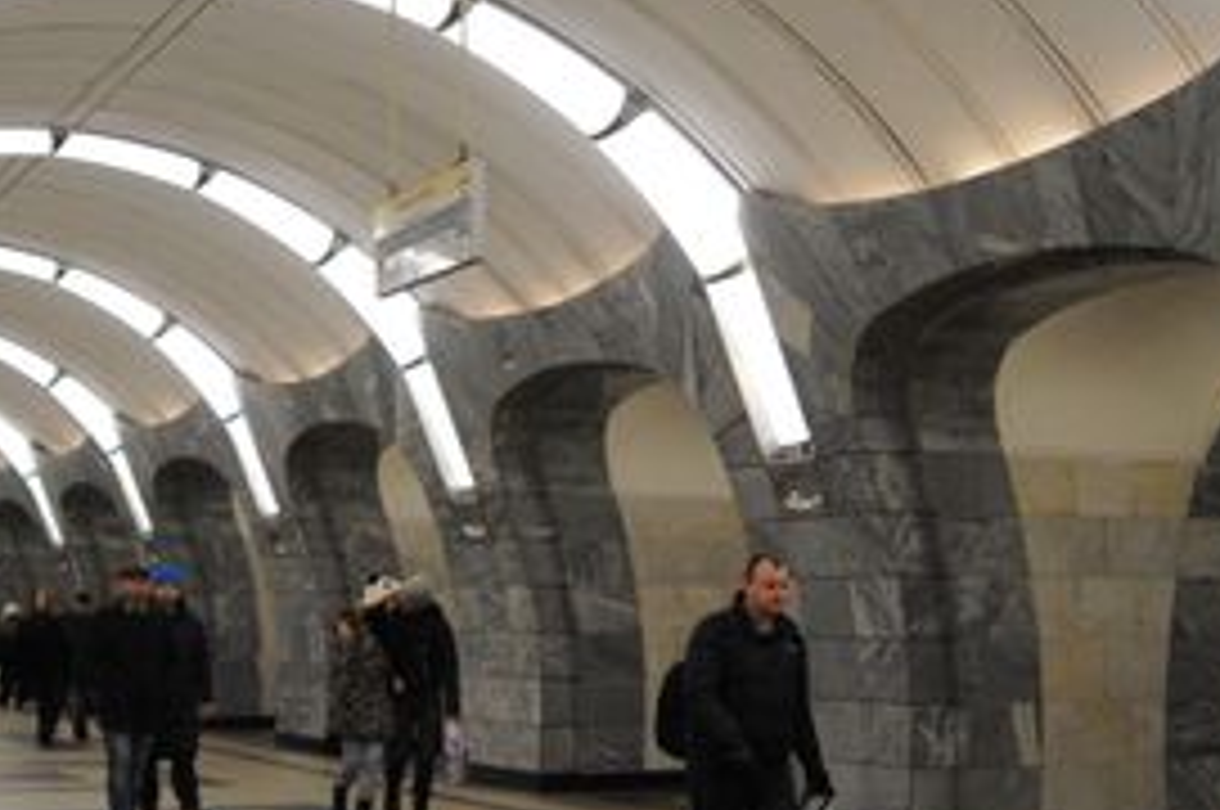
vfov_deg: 21.7
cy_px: 558
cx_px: 698
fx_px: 2099
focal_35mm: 62
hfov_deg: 32.4
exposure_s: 1/4000
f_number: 1.4
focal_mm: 24
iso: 3200
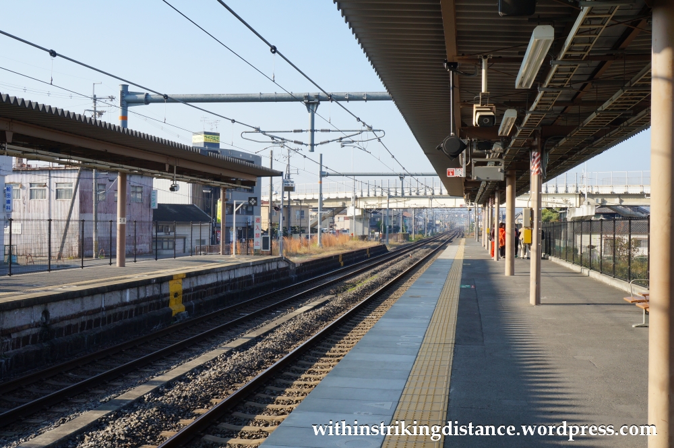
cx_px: 337
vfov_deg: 31.8
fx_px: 785
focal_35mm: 42
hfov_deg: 46.5
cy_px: 224
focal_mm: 28
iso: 200
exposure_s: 1/125
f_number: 13
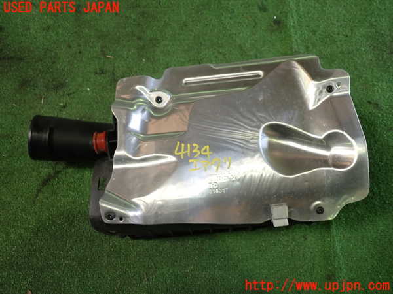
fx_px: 341
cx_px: 196
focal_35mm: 30
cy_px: 147
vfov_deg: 46.8
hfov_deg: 60.0
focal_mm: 5.4
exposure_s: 1/30
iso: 200
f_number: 2.3
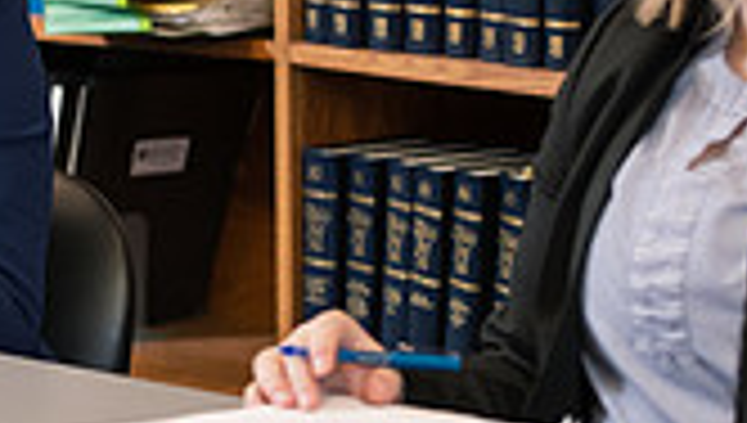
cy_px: 34
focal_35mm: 292
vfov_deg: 4.2
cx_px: -256
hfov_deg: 7.3
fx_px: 5793
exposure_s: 1/160
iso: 1250
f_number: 3.5
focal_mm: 80
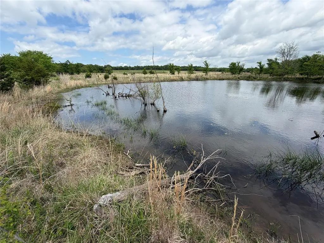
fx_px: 131
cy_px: 122
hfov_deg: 102.1
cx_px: 162
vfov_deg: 85.7
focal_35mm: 14
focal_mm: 2.22
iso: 25
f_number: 2.2
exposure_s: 1/770
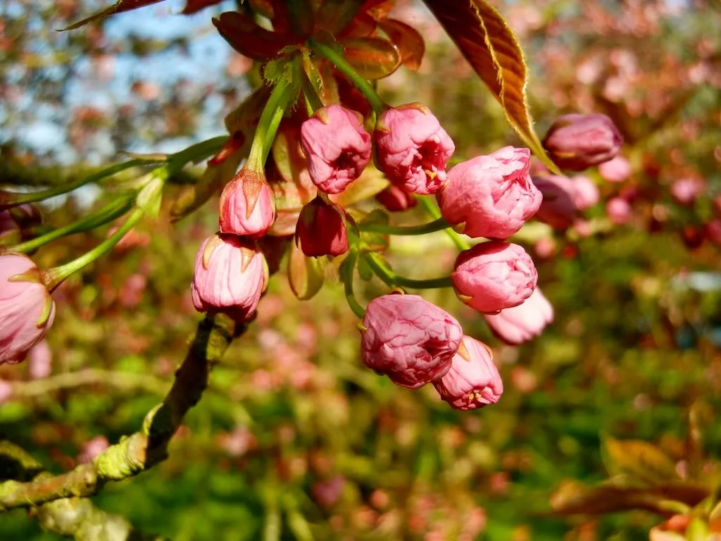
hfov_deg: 32.7
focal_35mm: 59
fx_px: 1229
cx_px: 360
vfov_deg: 24.8
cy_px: 270
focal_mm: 10.6
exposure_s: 1/555
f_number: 4
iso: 160
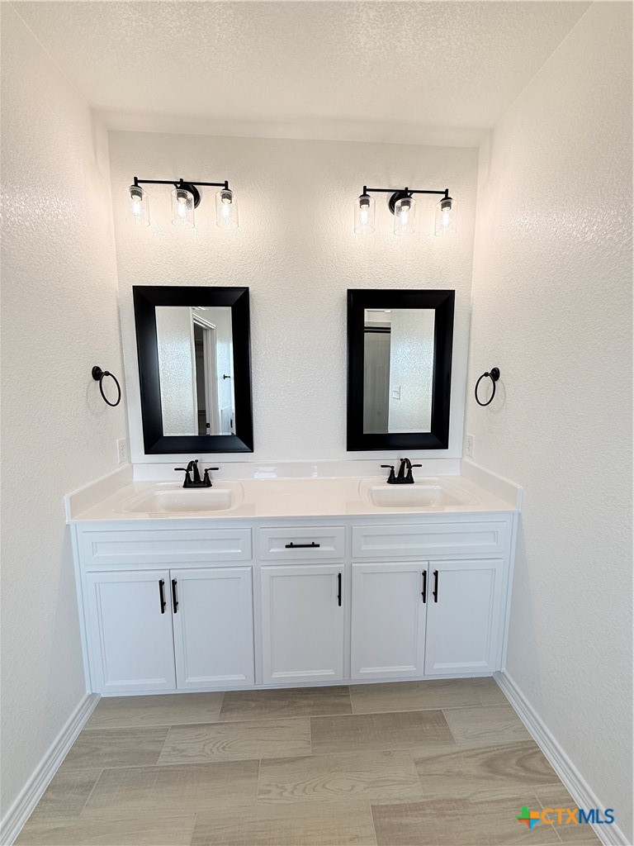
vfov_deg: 102.1
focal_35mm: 14
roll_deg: -0.1
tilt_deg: -9.3
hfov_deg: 85.7
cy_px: 423
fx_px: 342
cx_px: 317
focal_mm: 2.22
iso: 64
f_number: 2.2
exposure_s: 1/172
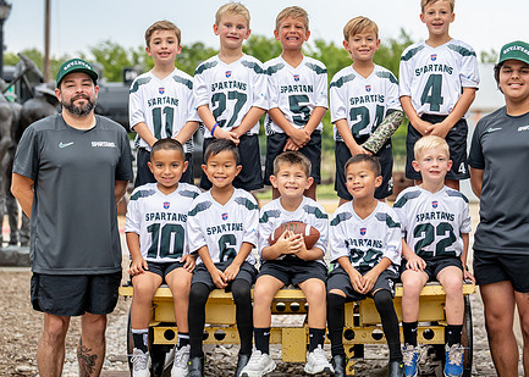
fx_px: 1217
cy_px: 207
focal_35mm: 81
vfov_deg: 17.6
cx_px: 300
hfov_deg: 24.5
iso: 500
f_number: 2
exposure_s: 1/800
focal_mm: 50
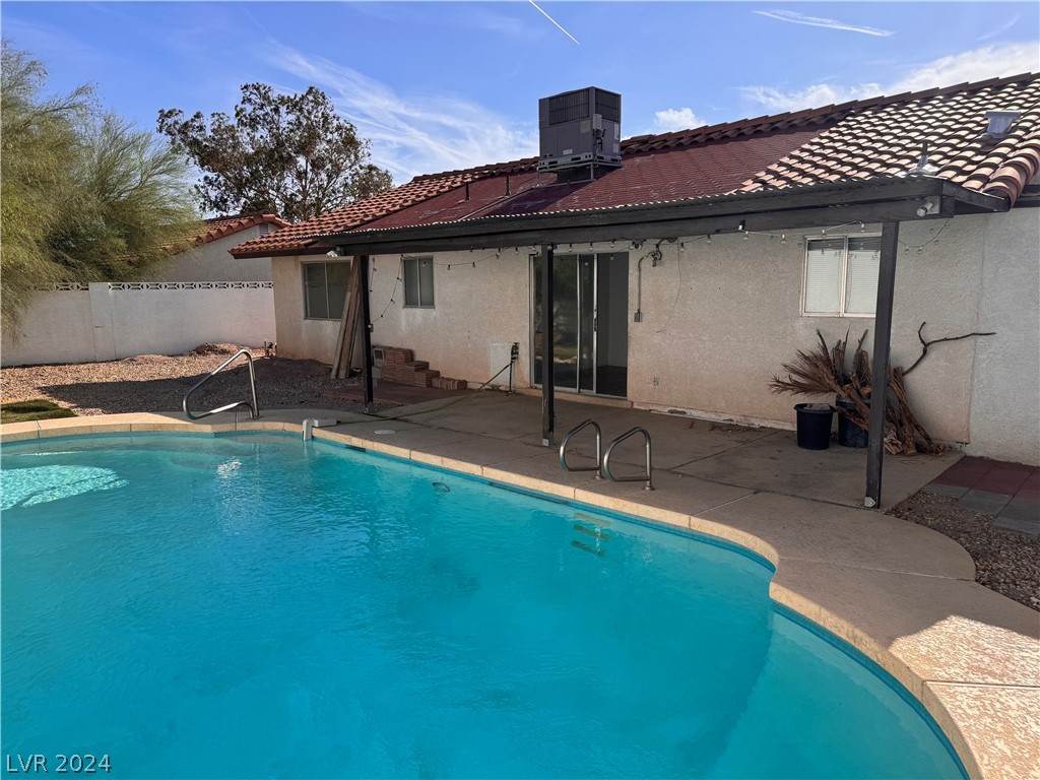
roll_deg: +1.1
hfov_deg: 71.6
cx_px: 520
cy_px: 390
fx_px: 721
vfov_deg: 56.8
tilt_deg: -7.2
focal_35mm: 24
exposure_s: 1/4310
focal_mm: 6.76
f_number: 1.78
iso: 80
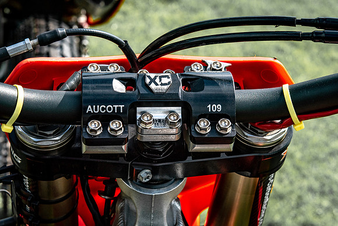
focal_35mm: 95
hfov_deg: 21.5
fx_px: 891
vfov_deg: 14.4
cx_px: 164
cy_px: 118
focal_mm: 70
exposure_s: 1/1250
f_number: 8
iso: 200
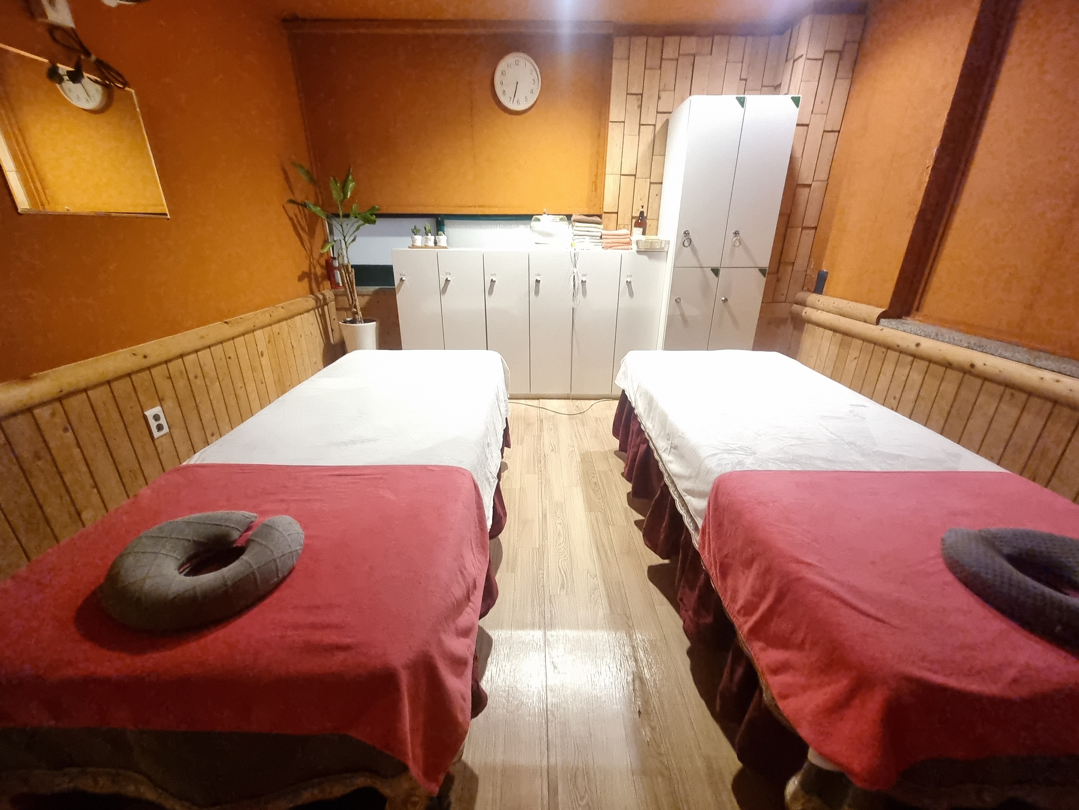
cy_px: 405
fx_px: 405
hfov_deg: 106.2
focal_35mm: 13
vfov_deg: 89.9
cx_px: 540
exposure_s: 1/24
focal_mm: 2.2
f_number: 2.2
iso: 2000
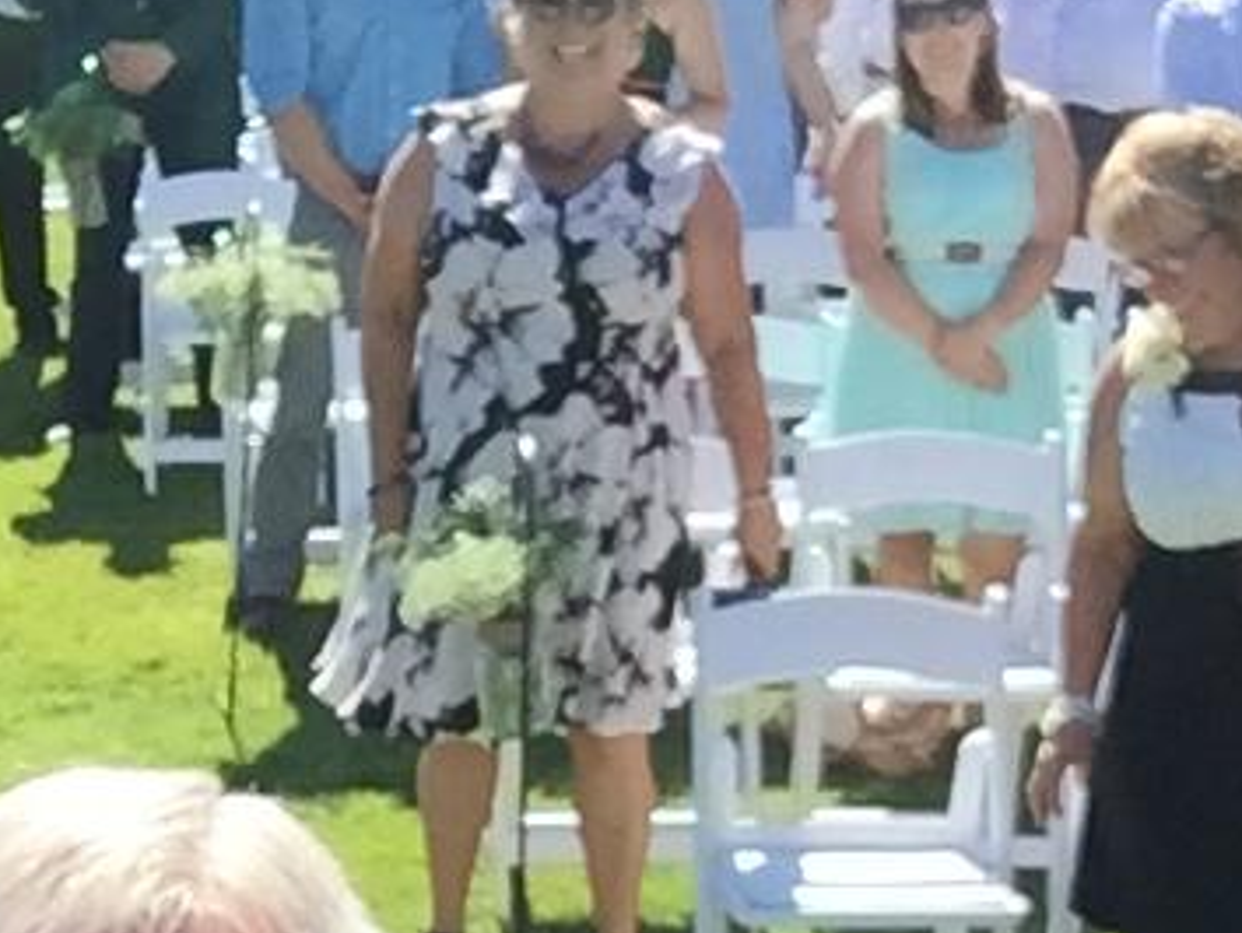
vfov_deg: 13.0
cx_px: 418
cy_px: 989
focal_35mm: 112
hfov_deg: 17.5
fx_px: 4021
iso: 32
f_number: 2.2
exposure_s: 1/696
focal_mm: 2.65
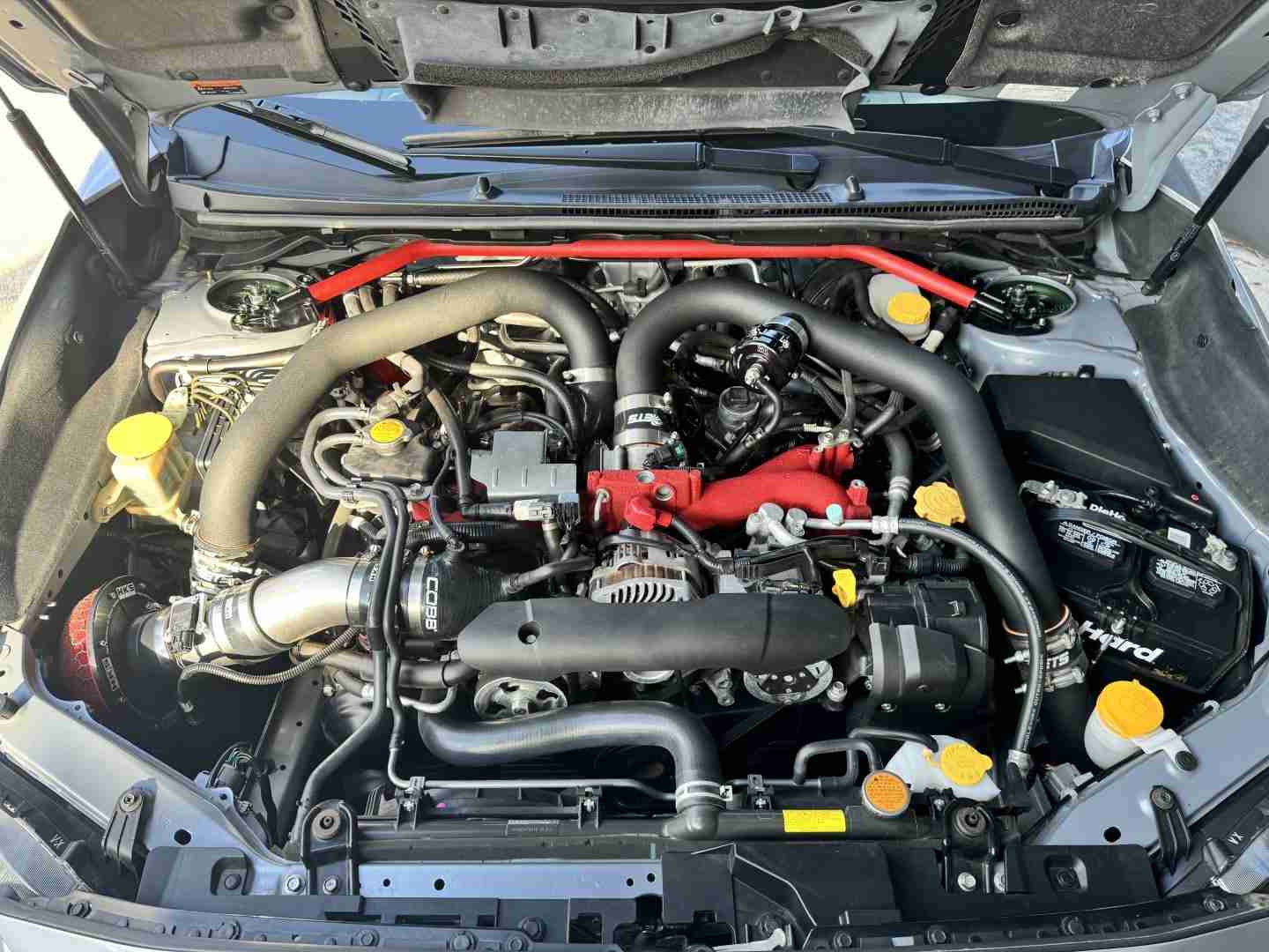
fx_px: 880
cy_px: 476
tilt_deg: -46.5
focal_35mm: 24
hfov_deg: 71.6
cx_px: 634
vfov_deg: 56.8
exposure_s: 1/121
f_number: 1.78
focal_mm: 6.86
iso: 64
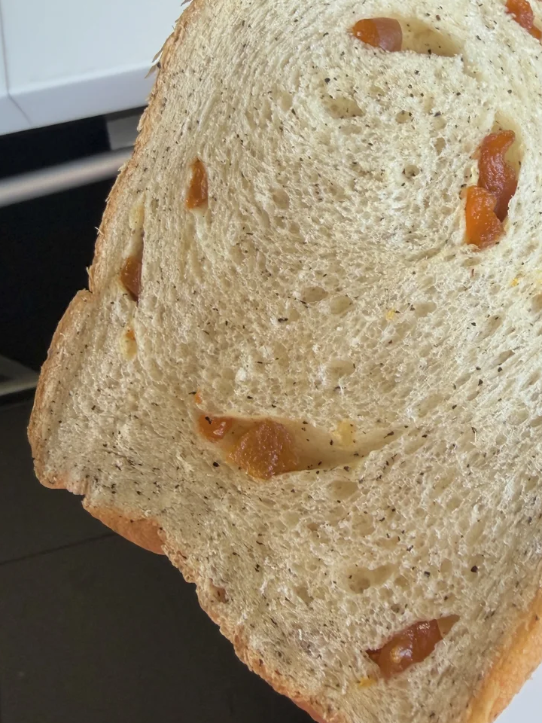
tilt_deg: -69.2
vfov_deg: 51.2
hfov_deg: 38.9
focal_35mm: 36
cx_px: 385
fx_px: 752
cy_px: 307
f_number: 2.2
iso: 160
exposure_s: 1/121
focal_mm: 2.22
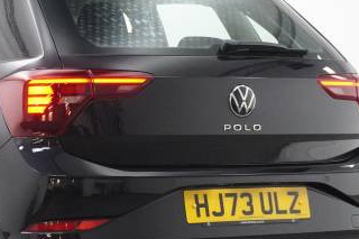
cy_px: 157
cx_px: 47
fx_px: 1345
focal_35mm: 135
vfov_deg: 10.1
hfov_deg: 15.1
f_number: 5.6
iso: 6400
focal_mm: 45
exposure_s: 1/125
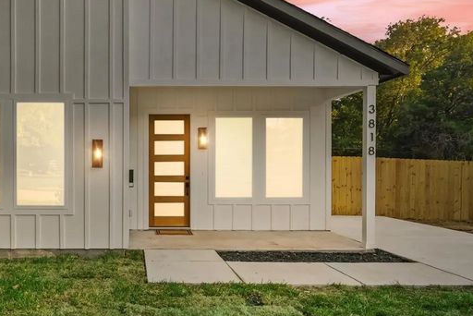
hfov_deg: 54.9
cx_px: 127
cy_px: 175
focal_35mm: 33
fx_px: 434
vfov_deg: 40.0
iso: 2500
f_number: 8
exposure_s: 1/160
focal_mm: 11
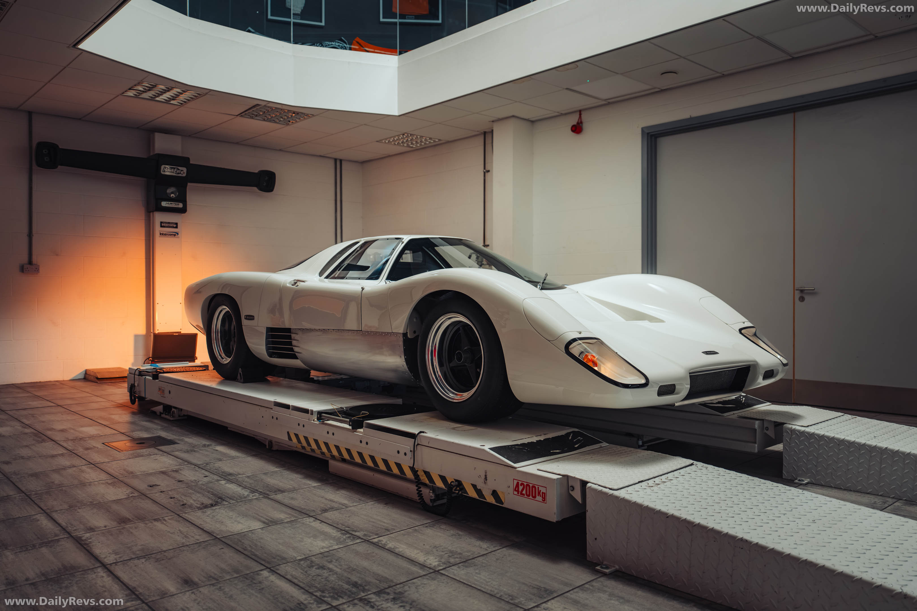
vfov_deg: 47.9
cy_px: 306
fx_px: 688
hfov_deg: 67.4
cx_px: 458
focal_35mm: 27
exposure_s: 1/50
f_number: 2.8
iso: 400
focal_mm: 27
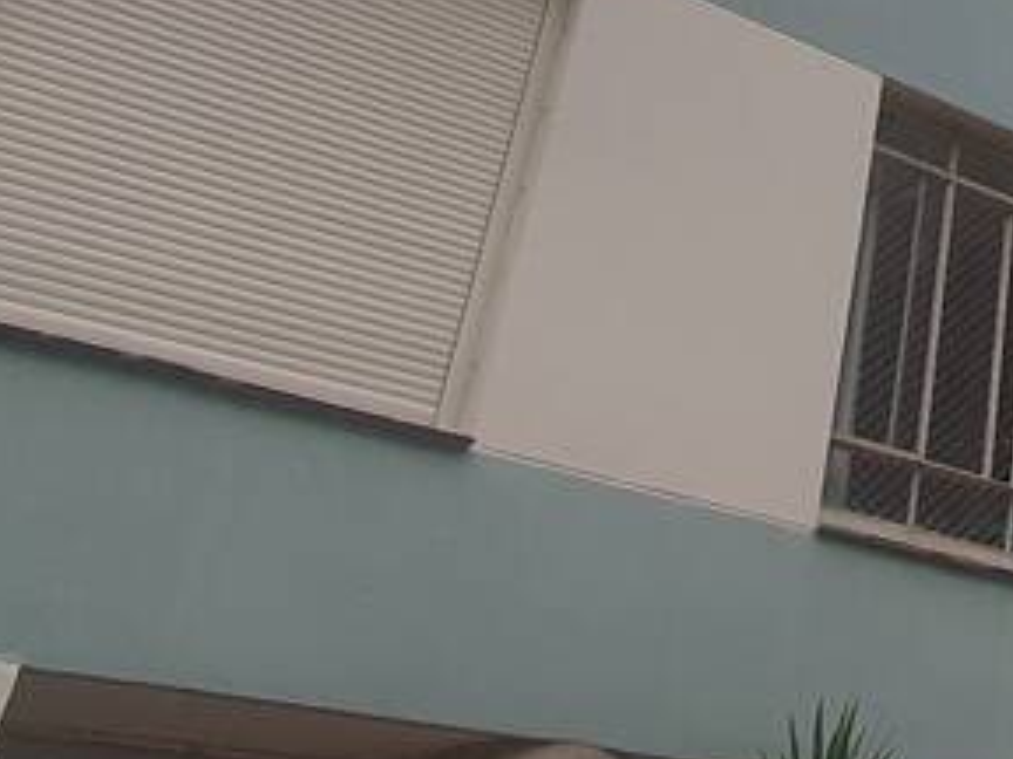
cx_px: 1498
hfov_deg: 23.9
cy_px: -446
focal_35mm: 65
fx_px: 1902
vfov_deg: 19.2
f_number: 2.2
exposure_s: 1/576
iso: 50
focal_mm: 1.8
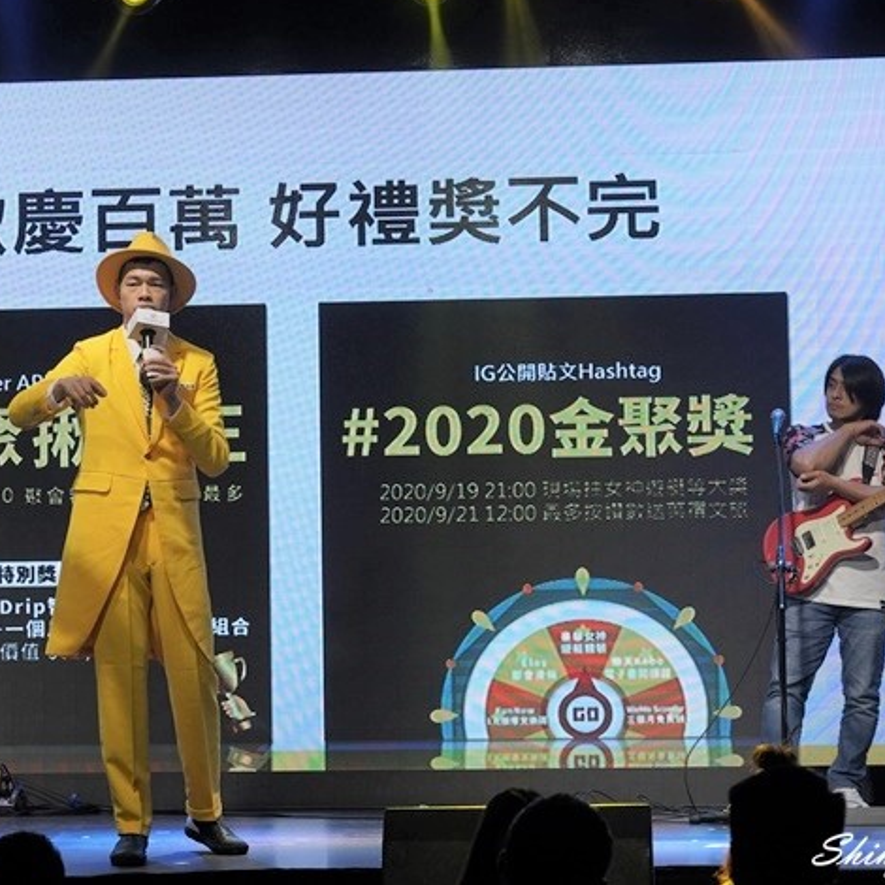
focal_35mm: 107
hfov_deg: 16.2
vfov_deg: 16.3
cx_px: 273
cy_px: 385
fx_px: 3095
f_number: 6.3
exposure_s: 1/160
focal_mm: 74
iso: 1000
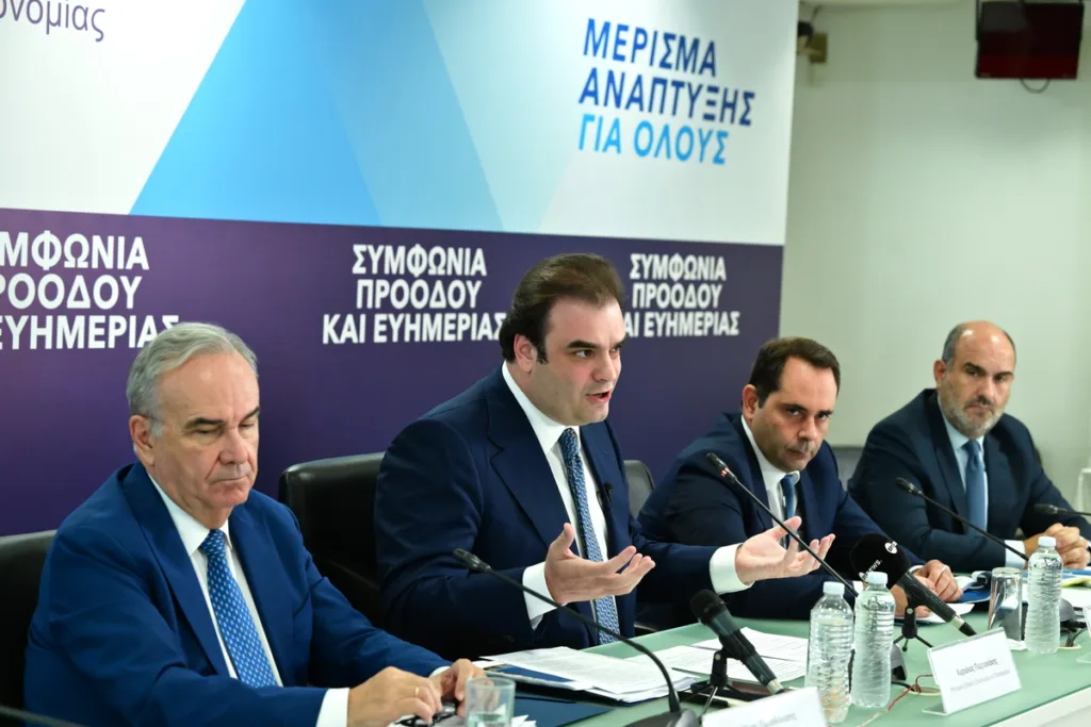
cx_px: 546
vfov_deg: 17.7
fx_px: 2334
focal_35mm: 77
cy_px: 364
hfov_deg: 26.3
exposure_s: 1/500
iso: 6400
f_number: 4.5
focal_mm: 77
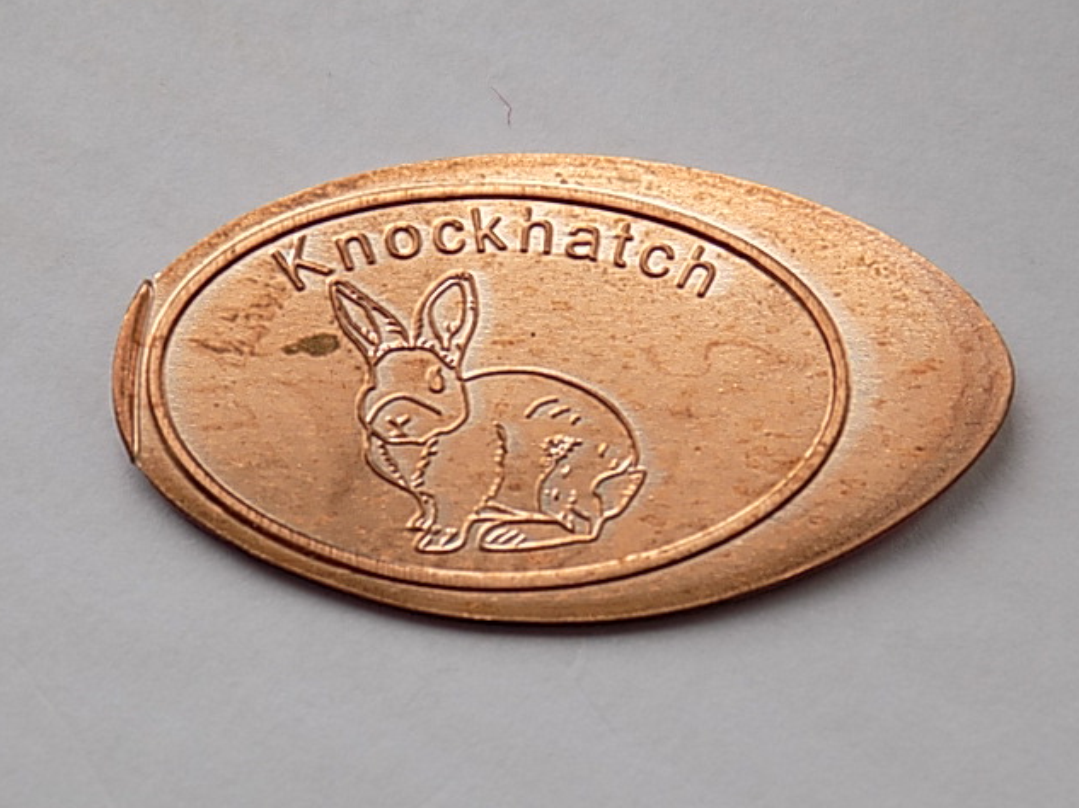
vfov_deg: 17.0
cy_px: 402
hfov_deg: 22.5
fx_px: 2710
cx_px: 540
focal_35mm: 87
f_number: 4.4
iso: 80
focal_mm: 15.3
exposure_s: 1/30
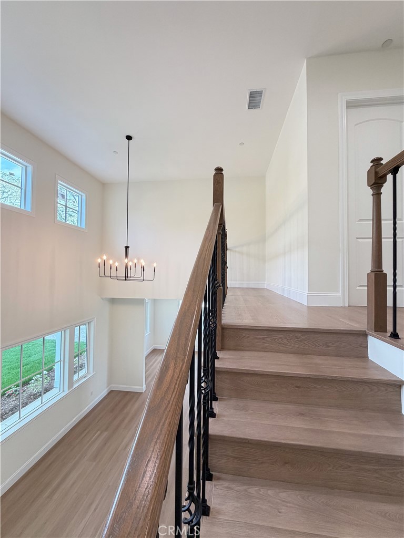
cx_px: 202
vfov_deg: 102.1
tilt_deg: +1.4
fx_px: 218
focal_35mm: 14
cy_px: 269
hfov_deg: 85.7
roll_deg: -0.2
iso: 160
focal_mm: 2.22
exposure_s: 1/60
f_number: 2.2
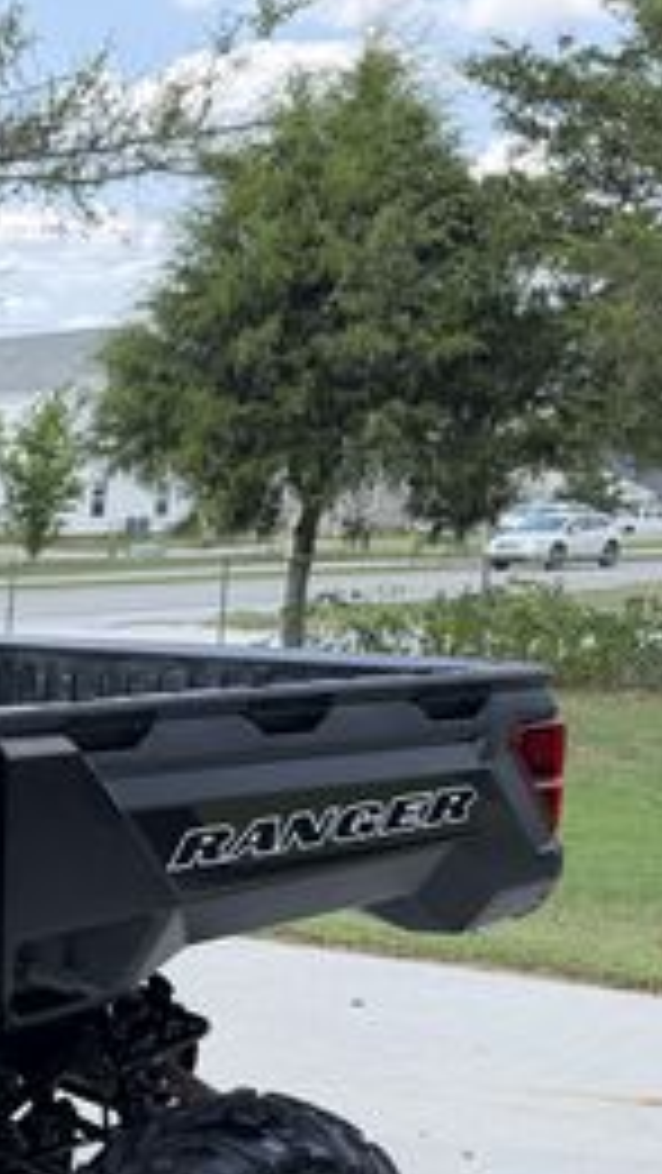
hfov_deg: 16.0
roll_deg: +0.7
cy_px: 891
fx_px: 1995
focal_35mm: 64
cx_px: -518
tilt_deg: -8.5
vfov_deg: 32.2
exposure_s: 1/1314
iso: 100
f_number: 1.78
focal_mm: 6.76
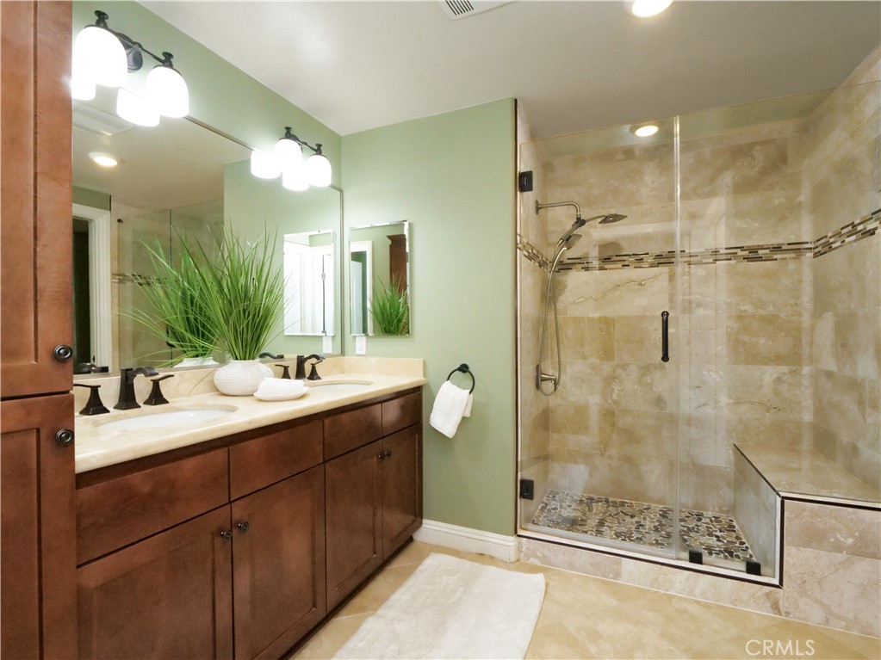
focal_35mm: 16
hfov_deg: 94.5
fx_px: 407
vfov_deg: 78.1
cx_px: 440
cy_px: 330
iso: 3200
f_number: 7.1
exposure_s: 1/160
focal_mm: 8
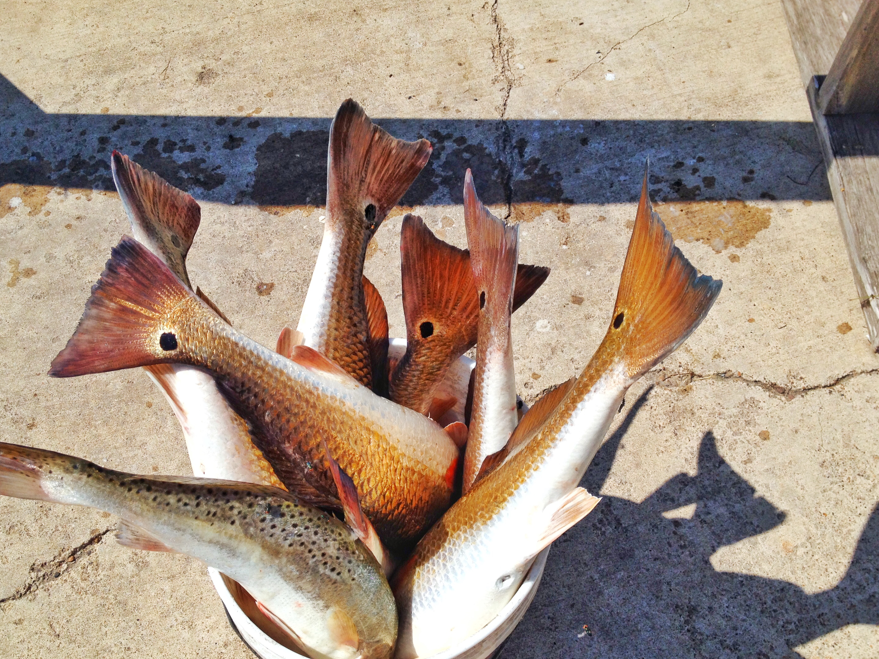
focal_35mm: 40
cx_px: 426
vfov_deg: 35.9
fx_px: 1016
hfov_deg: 46.8
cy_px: 357
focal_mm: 4.28
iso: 50
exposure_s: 1/2632
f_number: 2.4
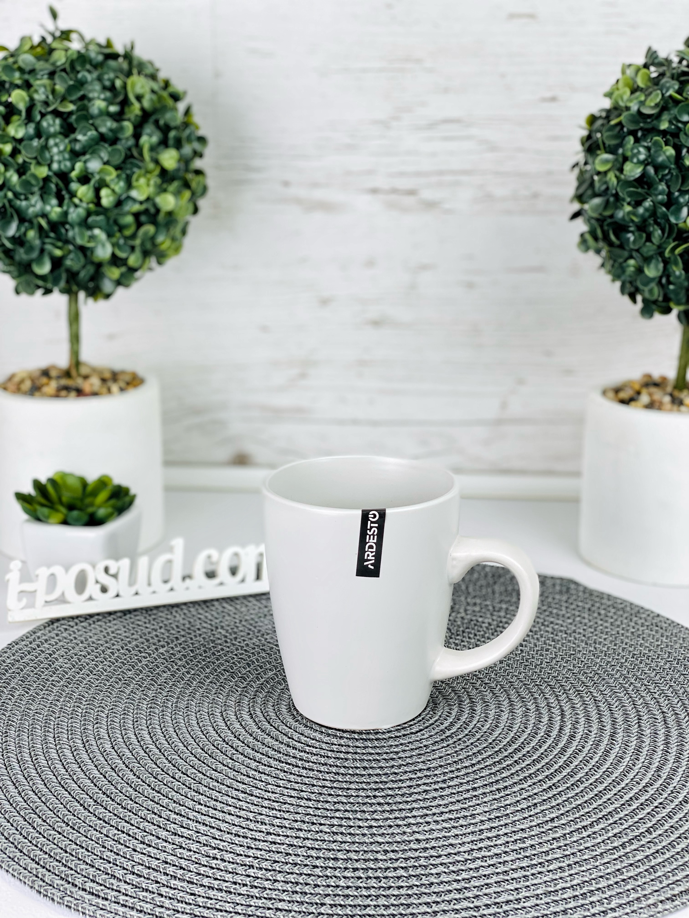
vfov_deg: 36.8
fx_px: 1380
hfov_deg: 28.0
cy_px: 459
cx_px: 344
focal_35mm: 52
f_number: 2
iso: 20
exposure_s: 1/175
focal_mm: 6
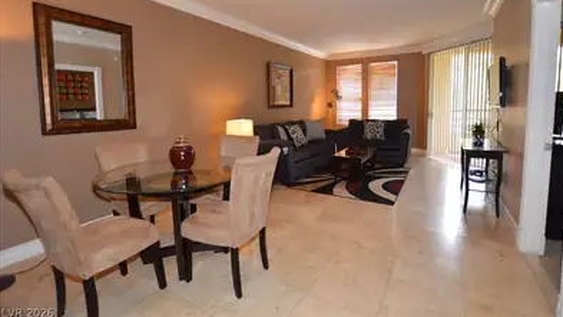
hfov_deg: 99.4
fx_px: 239
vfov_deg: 66.6
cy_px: 131
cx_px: 285
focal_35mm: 16
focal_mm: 10
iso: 400
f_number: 4
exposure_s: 1/60
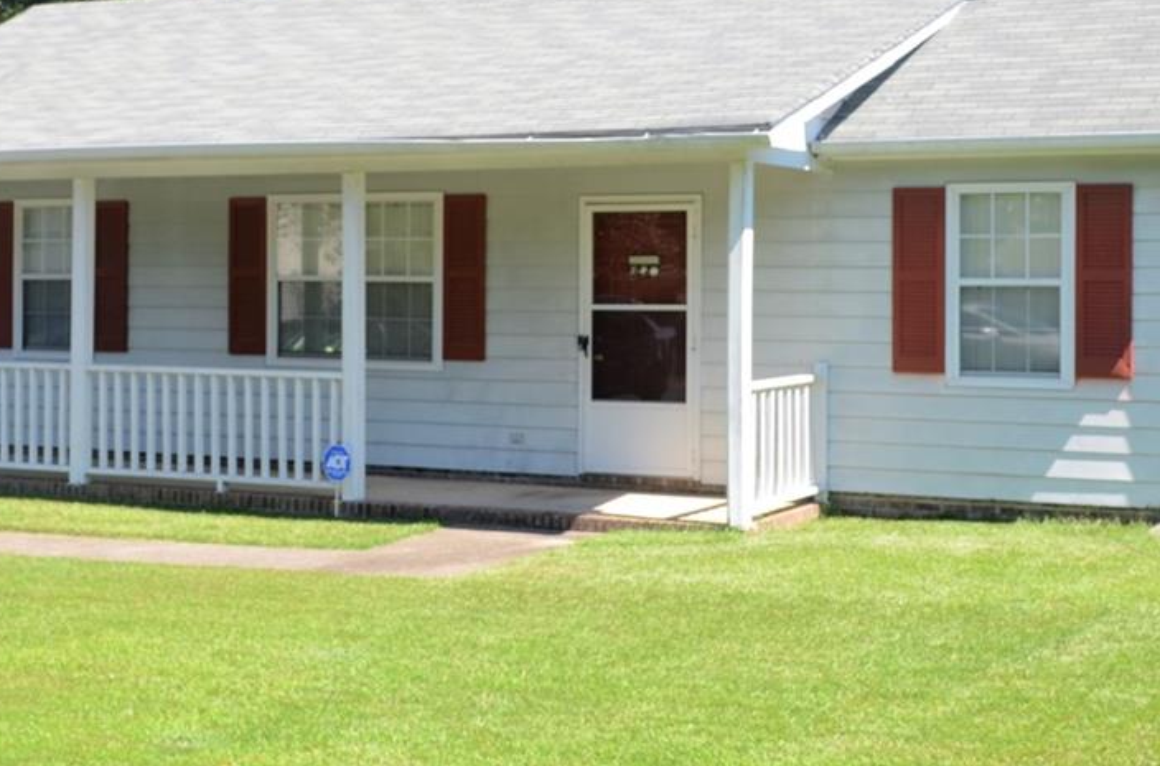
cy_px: 297
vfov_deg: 27.8
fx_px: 1542
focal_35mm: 48
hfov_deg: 41.2
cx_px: 582
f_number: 7.1
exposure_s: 1/200
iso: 200
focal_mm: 22
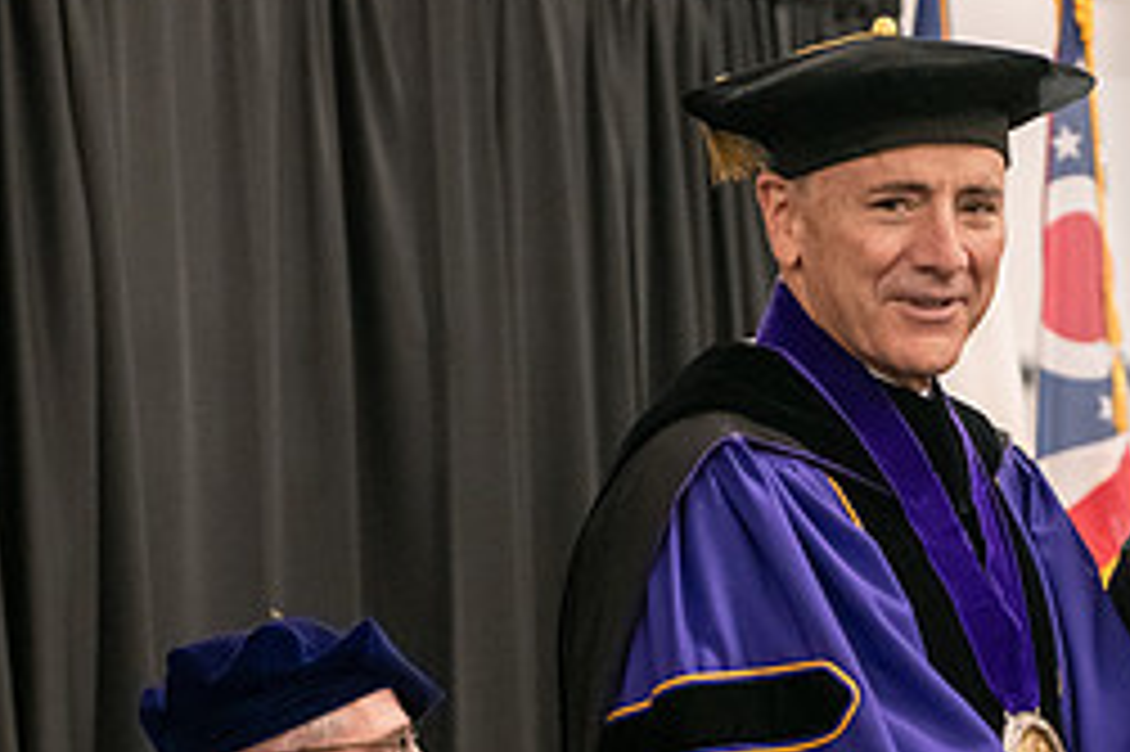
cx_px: 905
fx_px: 5081
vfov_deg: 8.4
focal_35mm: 162
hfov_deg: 12.6
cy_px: 624
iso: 2500
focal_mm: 70
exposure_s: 1/125
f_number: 5
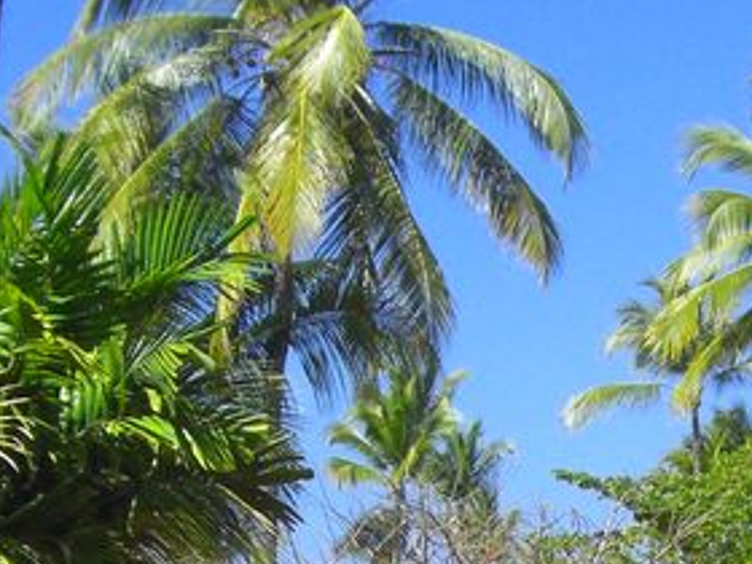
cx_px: 701
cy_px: 709
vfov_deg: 10.5
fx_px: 3020
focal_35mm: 139
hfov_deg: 14.0
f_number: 8
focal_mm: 6.2
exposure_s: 1/160
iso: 100
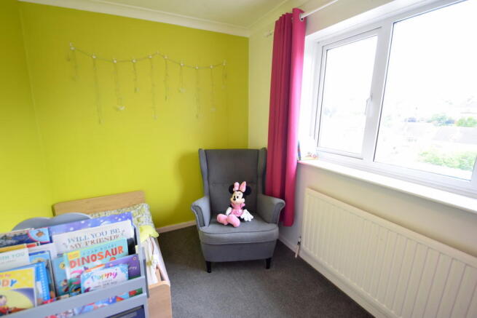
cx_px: 238
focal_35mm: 15
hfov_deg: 100.4
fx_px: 199
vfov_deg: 77.4
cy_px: 159
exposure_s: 1/80
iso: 400
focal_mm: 10
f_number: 4.5
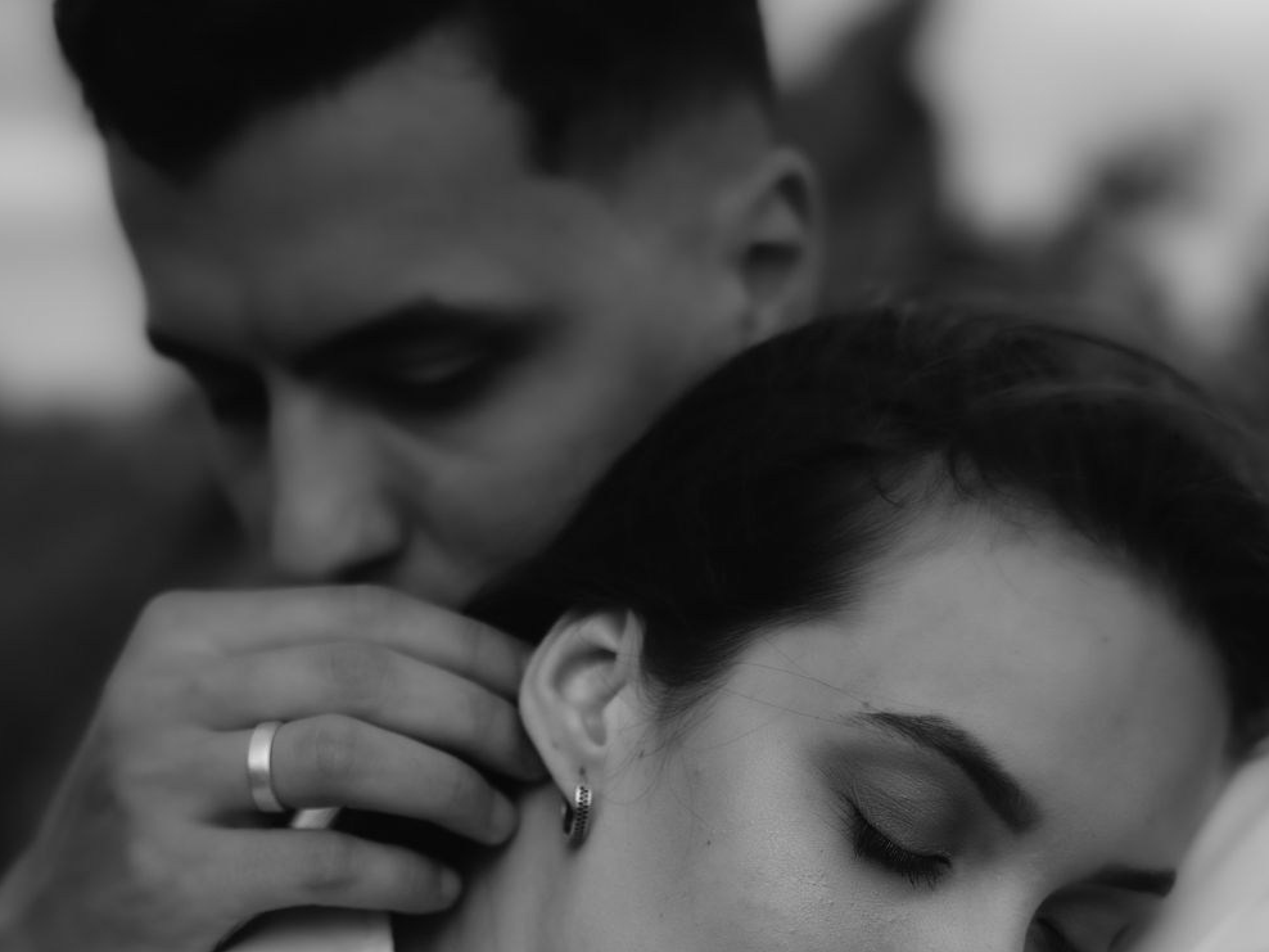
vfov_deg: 19.6
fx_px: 2676
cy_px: 961
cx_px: 640
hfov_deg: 26.7
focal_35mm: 73
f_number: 2.2
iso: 80
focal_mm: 50
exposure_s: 1/640
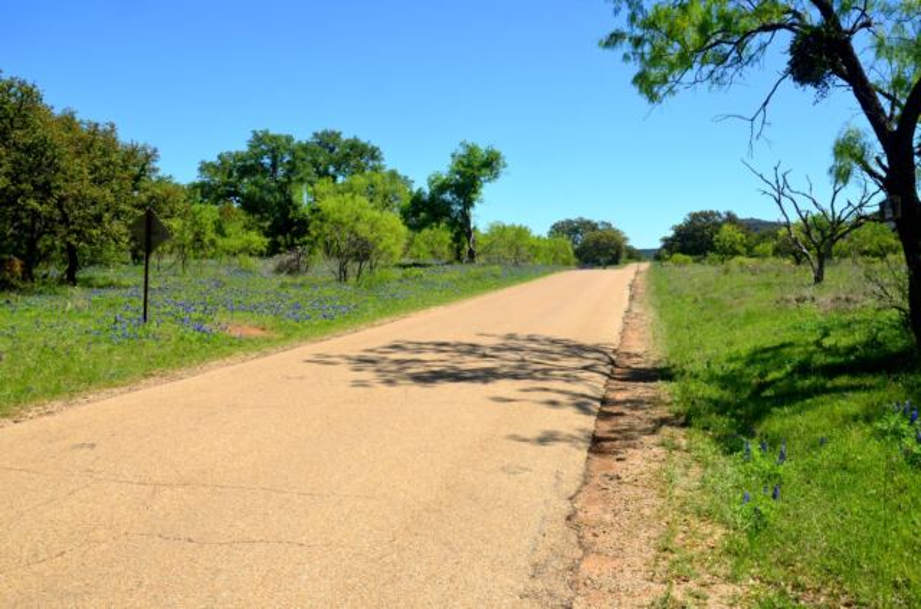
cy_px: 304
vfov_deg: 39.7
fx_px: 842
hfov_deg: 57.4
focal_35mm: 33
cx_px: 460
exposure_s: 1/125
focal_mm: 22
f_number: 16
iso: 200
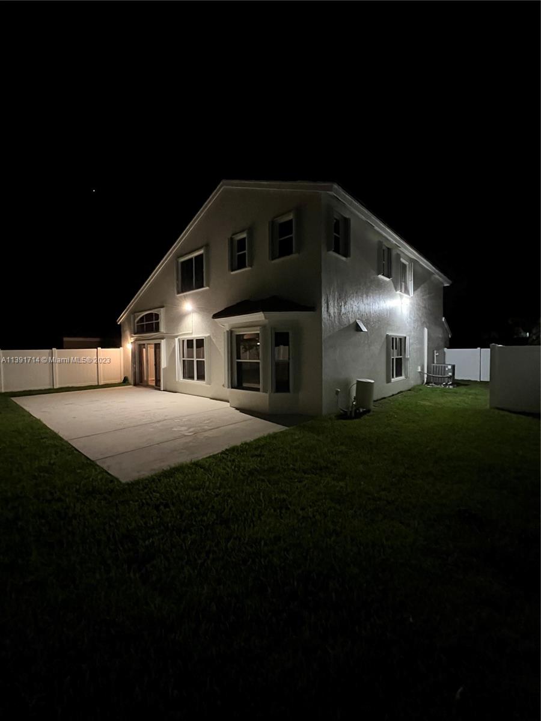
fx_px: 271
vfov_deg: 106.2
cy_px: 360
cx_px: 270
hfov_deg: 89.9
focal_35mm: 13
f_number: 1.8
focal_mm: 1.57
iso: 1600
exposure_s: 1/30
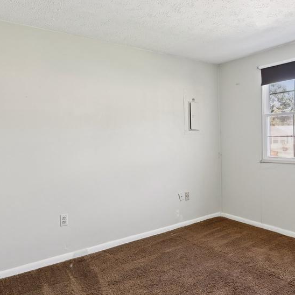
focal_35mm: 27
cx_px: 170
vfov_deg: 59.0
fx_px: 260
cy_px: 141
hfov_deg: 58.8
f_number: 9
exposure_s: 1/4
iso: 200
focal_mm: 11.8
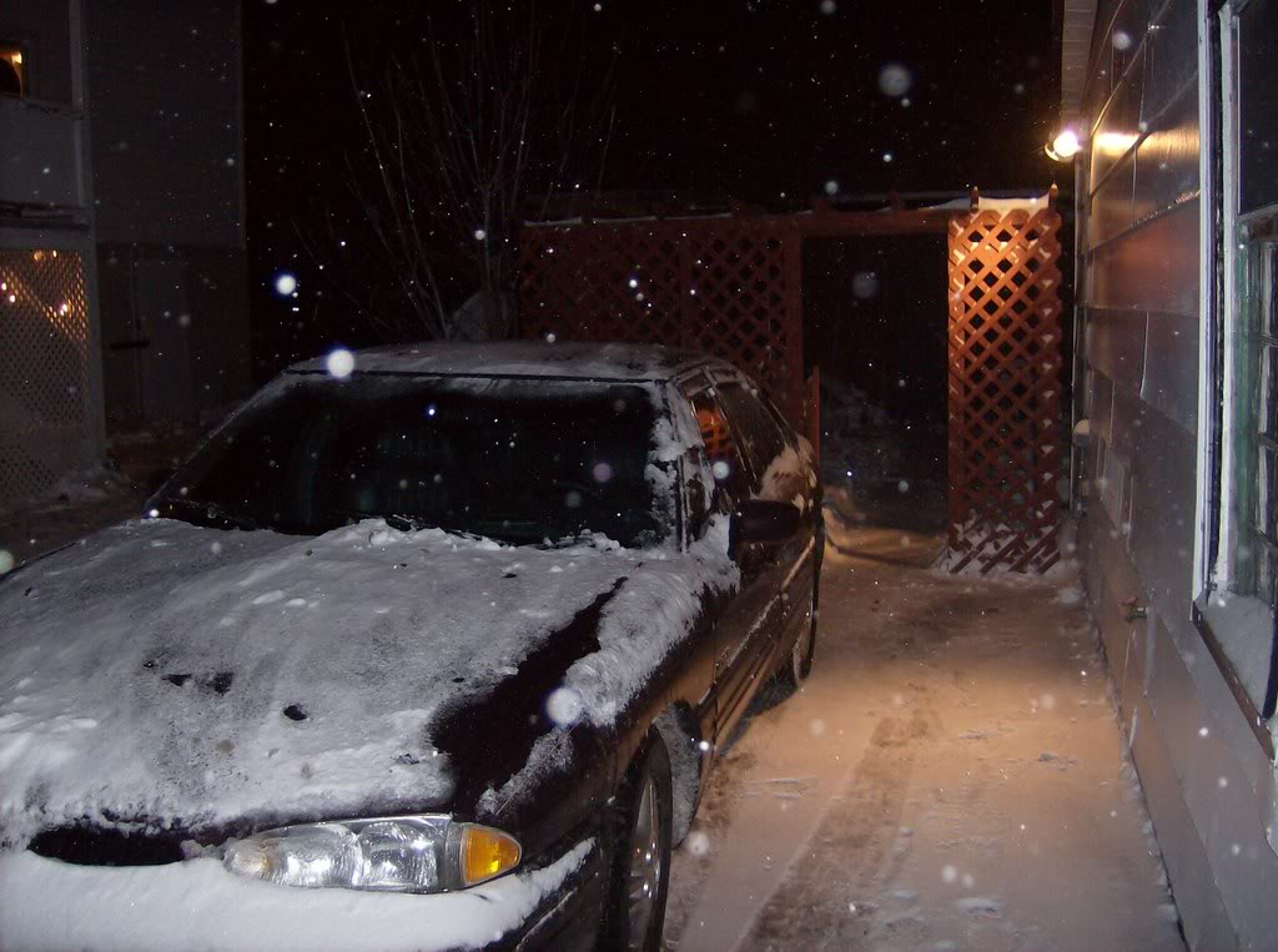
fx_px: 1326
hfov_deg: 51.5
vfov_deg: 39.5
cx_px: 639
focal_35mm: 36
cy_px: 476
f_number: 2.8
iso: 200
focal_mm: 6
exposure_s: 1/60
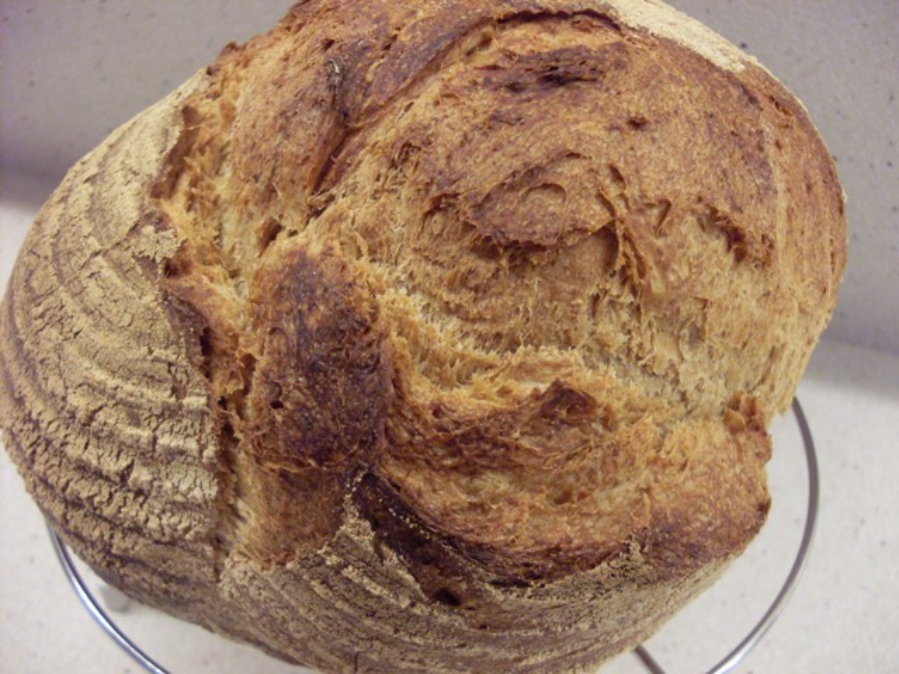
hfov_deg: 49.0
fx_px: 987
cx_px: 450
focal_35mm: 38
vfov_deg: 37.7
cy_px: 337
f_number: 2.8
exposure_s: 1/30
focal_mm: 6.3
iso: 200
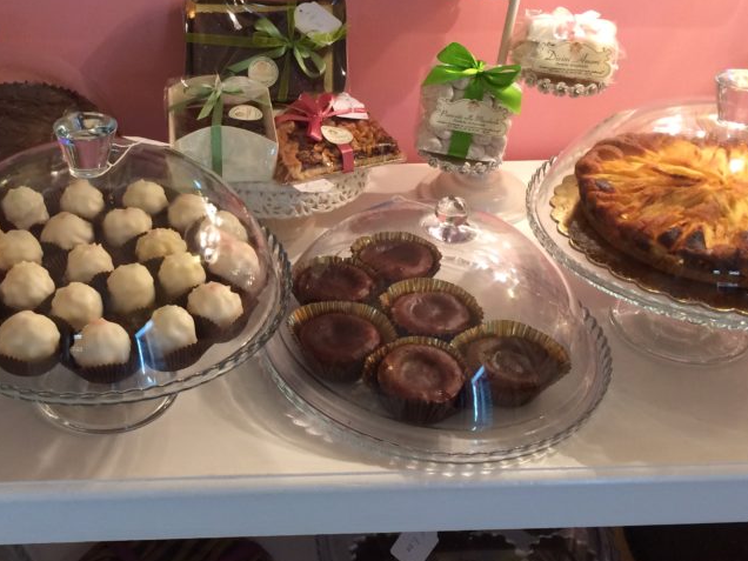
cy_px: 252
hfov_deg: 39.7
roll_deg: -1.9
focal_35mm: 47
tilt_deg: -34.1
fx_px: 1016
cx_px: 223
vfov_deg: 30.9
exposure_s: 1/33
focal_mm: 4.15
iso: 160
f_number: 2.2
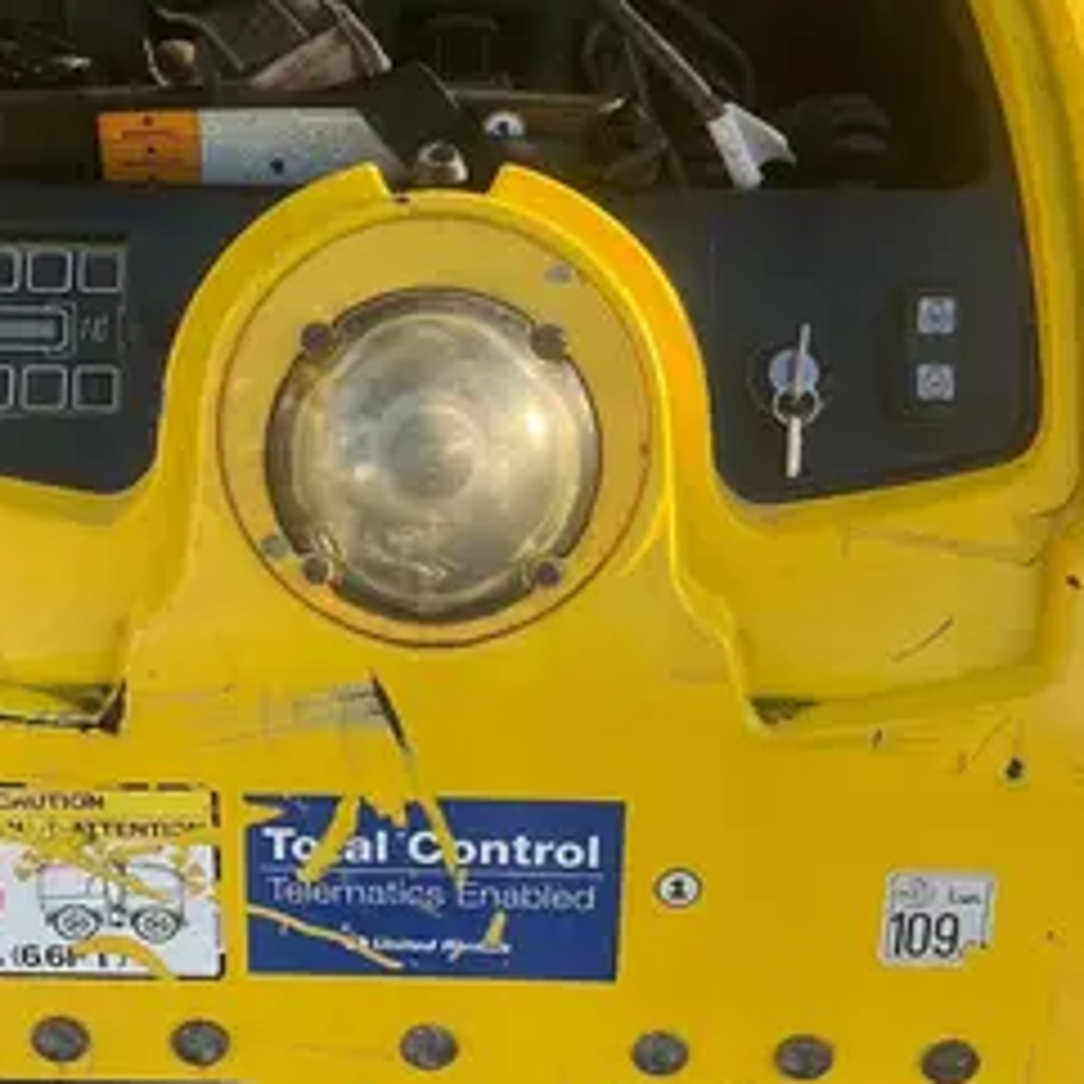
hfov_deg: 24.5
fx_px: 2480
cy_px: 425
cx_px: 360
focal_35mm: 70
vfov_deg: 24.6
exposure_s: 1/766
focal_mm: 5.1
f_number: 1.6
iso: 50
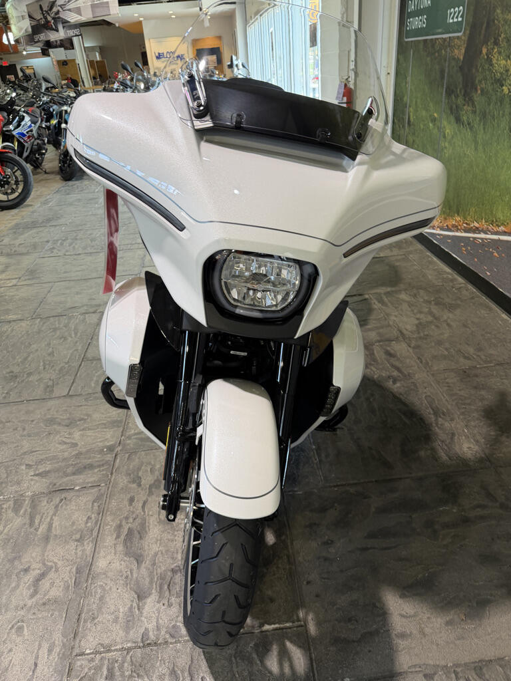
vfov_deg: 71.6
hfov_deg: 56.8
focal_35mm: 24
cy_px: 340
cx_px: 256
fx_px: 472
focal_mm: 6.76
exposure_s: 1/120
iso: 125
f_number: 1.78
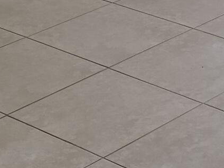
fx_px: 1100
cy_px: -231
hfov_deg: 11.5
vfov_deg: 8.1
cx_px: 235
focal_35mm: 170
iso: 200
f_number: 1.78
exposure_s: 1/203
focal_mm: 6.76
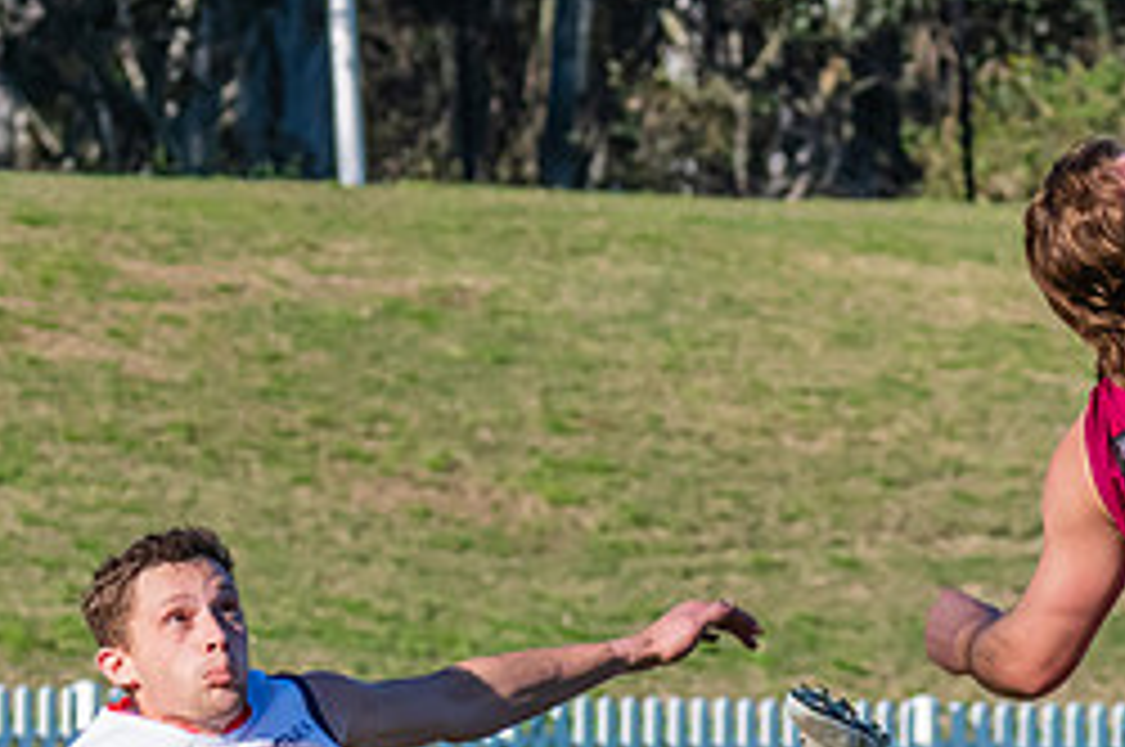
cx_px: 634
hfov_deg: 2.7
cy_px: 425
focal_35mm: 755
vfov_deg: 1.8
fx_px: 23563
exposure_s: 1/1600
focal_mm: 190
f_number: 9
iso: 800
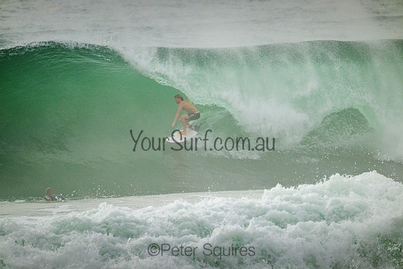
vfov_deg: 1.7
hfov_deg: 2.6
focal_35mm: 800
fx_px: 8957
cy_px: 134
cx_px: 202
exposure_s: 1/2500
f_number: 11
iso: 1600
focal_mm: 800
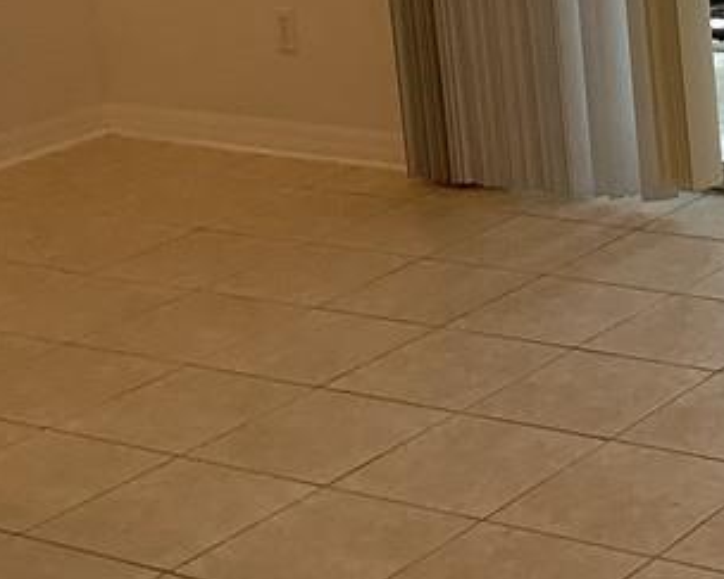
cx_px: 865
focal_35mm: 102
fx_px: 2185
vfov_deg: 14.9
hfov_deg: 17.9
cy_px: 26
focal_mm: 3.3
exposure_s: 1/60
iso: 50
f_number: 2.4
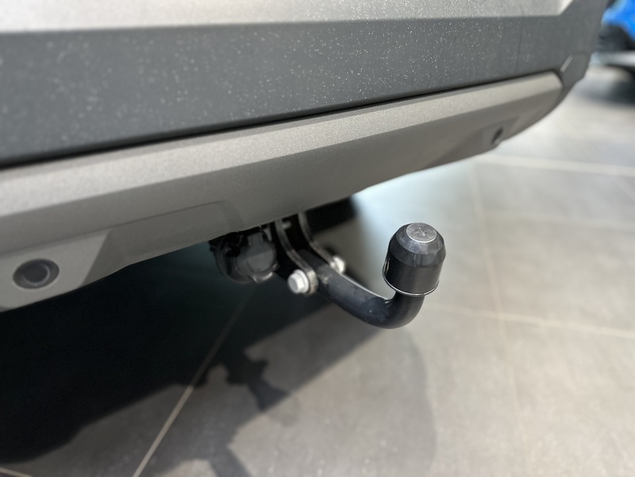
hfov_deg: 71.6
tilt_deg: -25.5
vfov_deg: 56.8
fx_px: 440
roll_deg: -1.8
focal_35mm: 24
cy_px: 238
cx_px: 318
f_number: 1.78
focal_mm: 6.86
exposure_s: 1/50
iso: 320
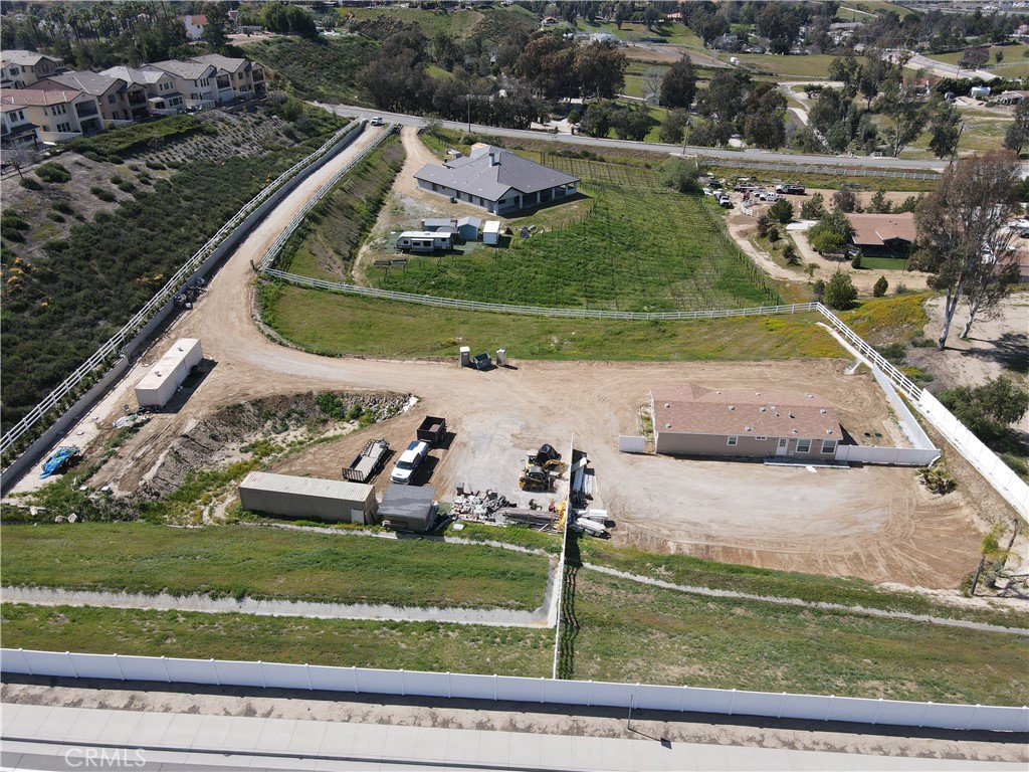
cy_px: 386
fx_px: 713
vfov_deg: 56.8
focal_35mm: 24
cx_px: 514
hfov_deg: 71.6
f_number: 2.8
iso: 100
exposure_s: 1/640
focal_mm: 4.5
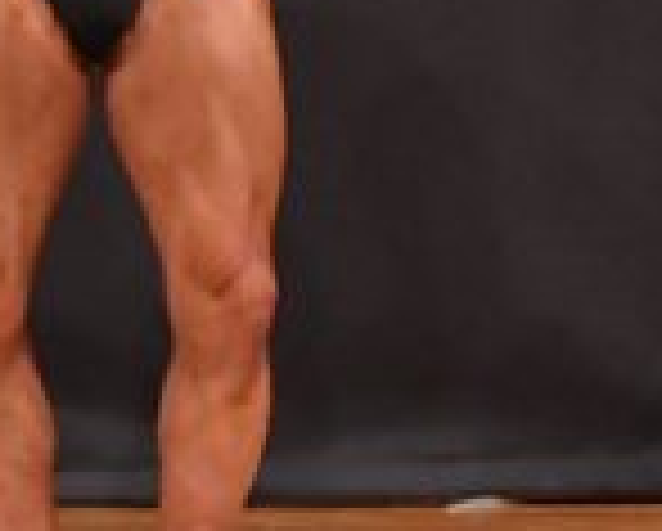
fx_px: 23209
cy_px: -202
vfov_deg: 1.3
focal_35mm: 1183
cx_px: 1083
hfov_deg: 1.6
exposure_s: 1/400
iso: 6400
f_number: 5.6
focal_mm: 160
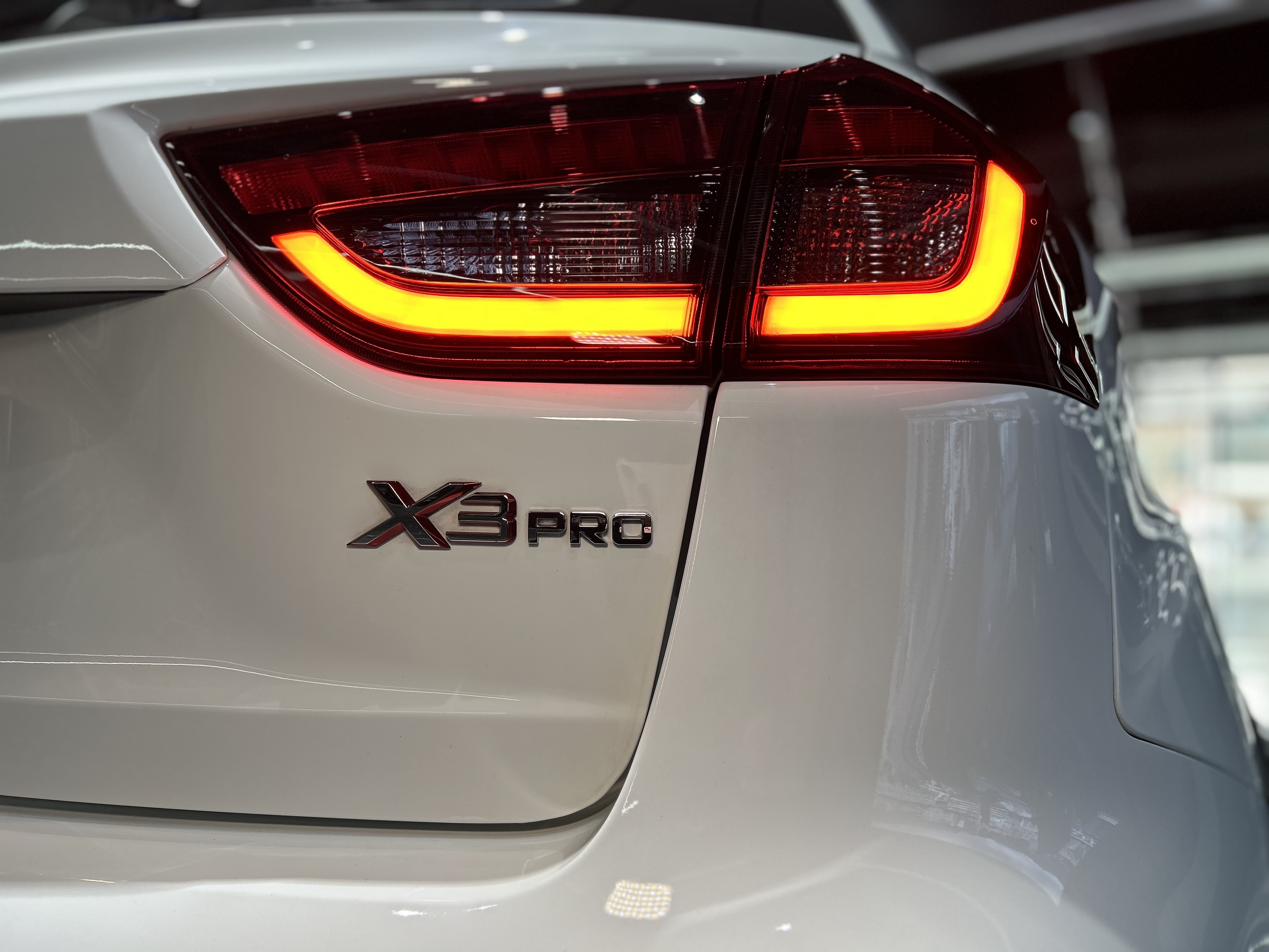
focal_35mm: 26
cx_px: 634
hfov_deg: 67.3
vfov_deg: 53.1
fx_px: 953
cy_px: 476
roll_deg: -0.4
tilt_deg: +0.7
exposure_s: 1/100
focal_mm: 5.7
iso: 40
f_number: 1.5
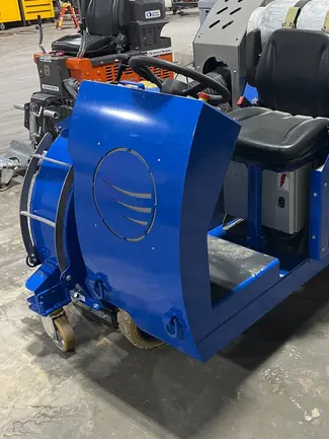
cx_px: 238
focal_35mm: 44
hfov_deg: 32.4
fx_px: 557
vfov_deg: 42.9
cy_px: 195
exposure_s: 1/60
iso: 200
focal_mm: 5.1
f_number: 1.6
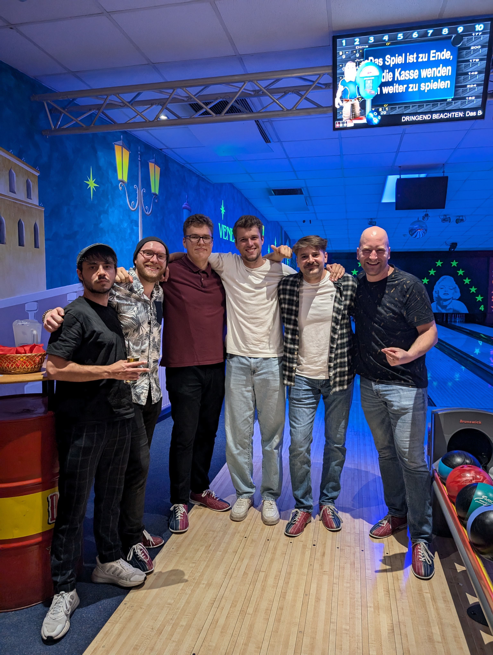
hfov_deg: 56.9
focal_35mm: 24
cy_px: 328
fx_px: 455
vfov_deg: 71.5
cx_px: 246
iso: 405
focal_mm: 6.9
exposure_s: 1/31.9
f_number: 1.68
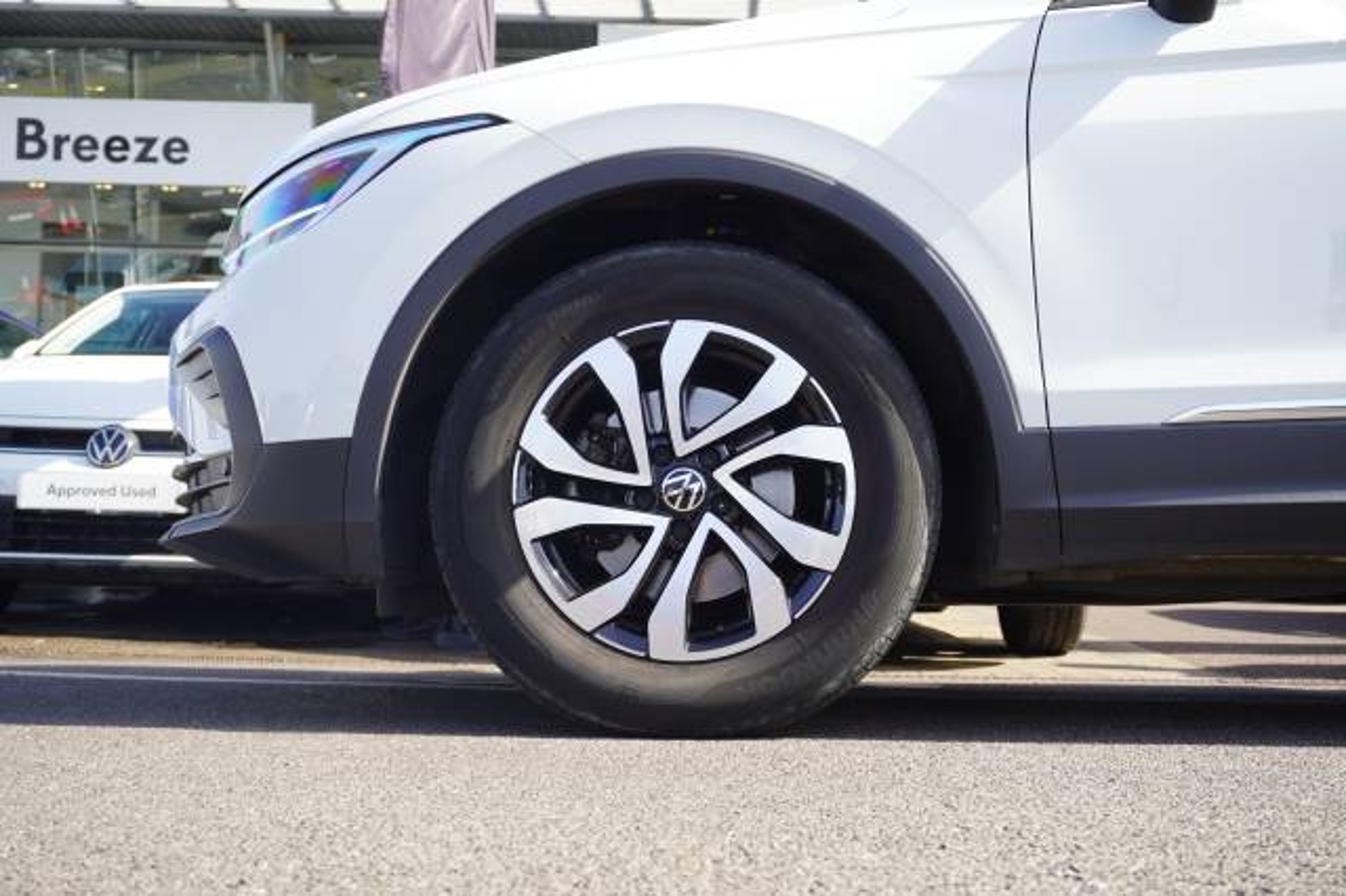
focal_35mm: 45
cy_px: 448
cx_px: 673
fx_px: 1682
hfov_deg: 43.6
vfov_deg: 29.8
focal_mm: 30
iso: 100
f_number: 6.3
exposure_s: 1/80
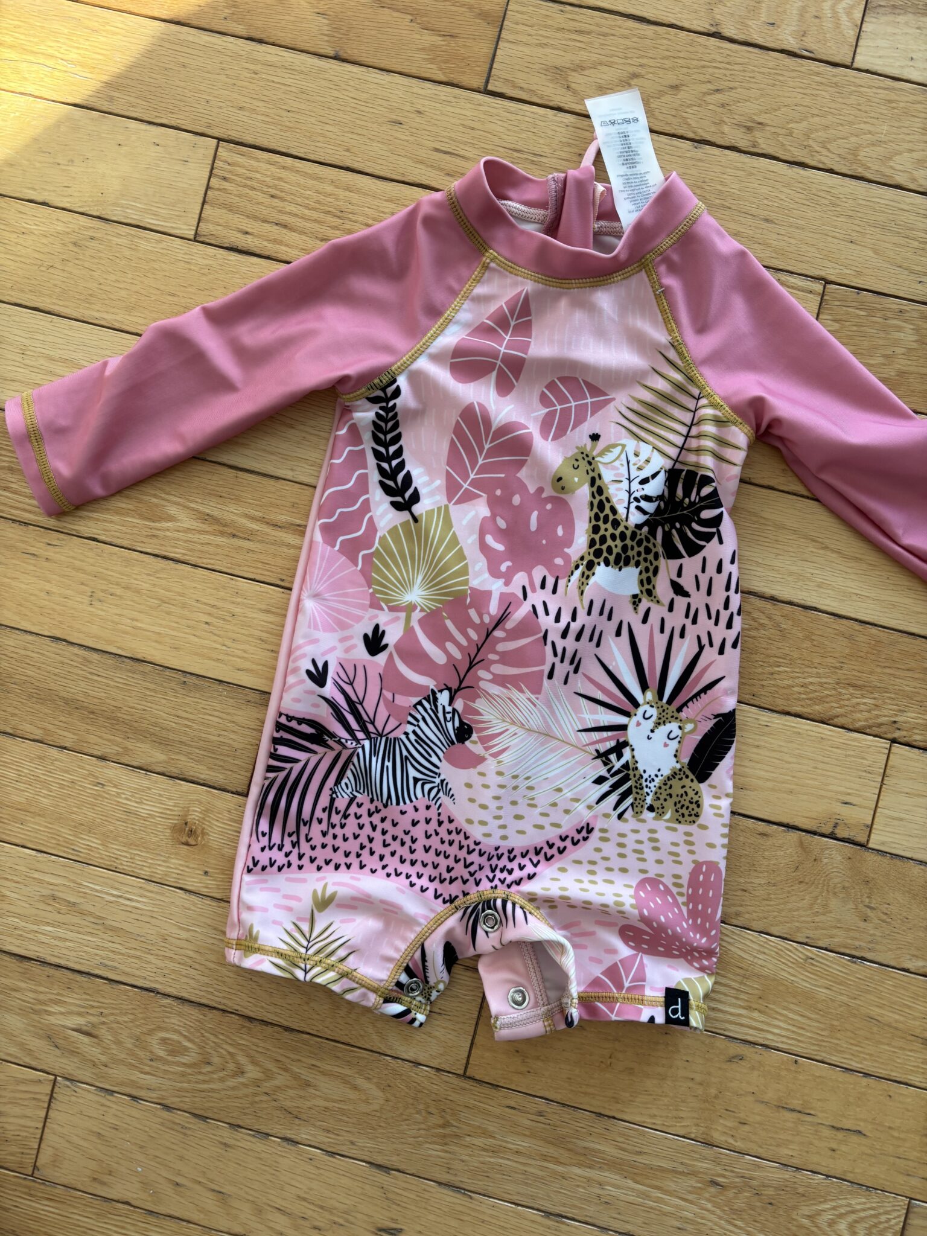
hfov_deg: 53.1
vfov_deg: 67.3
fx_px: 928
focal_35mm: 26
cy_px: 618
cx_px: 464
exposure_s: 1/121
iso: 80
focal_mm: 5.96
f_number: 1.6
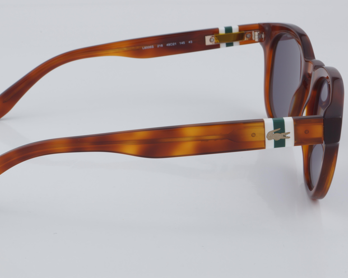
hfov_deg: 22.5
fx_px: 876
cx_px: 143
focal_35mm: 85
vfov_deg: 18.1
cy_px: 139
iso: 100
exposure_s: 1/4
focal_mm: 50
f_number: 32
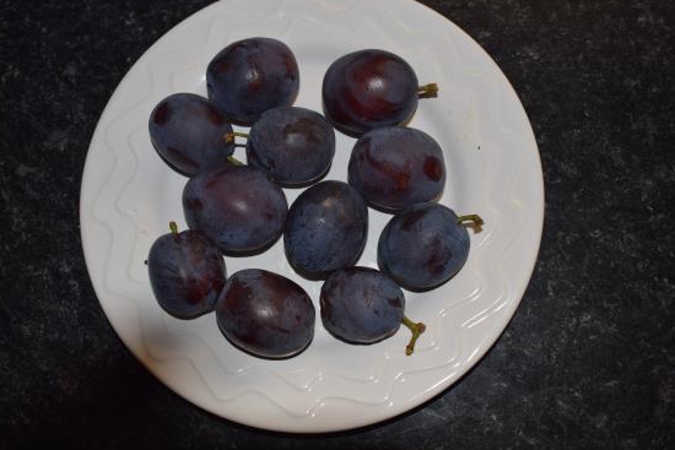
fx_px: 675
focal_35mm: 36
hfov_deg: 53.1
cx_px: 320
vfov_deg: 36.9
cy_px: 210
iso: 180
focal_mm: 22
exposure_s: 1/80
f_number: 4.5
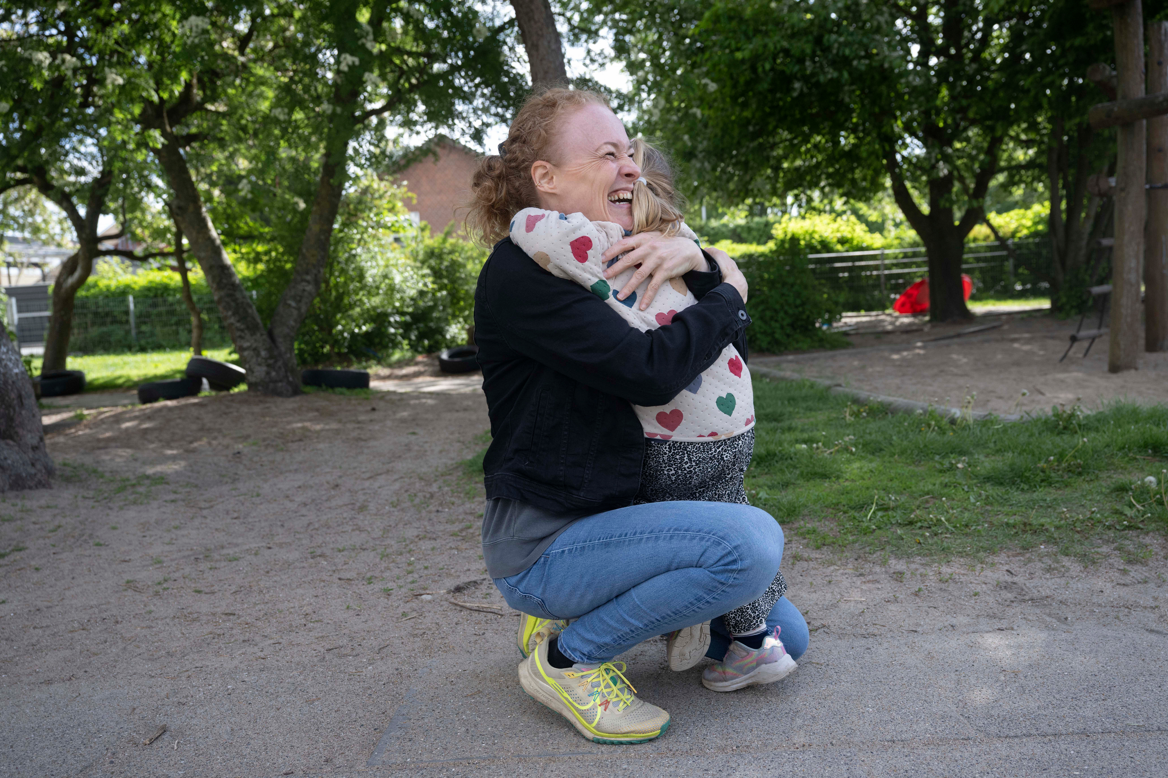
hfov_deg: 59.5
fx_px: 1022
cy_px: 389
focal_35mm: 32
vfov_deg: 41.7
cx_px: 584
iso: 500
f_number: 4.5
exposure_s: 1/1000
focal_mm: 31.5
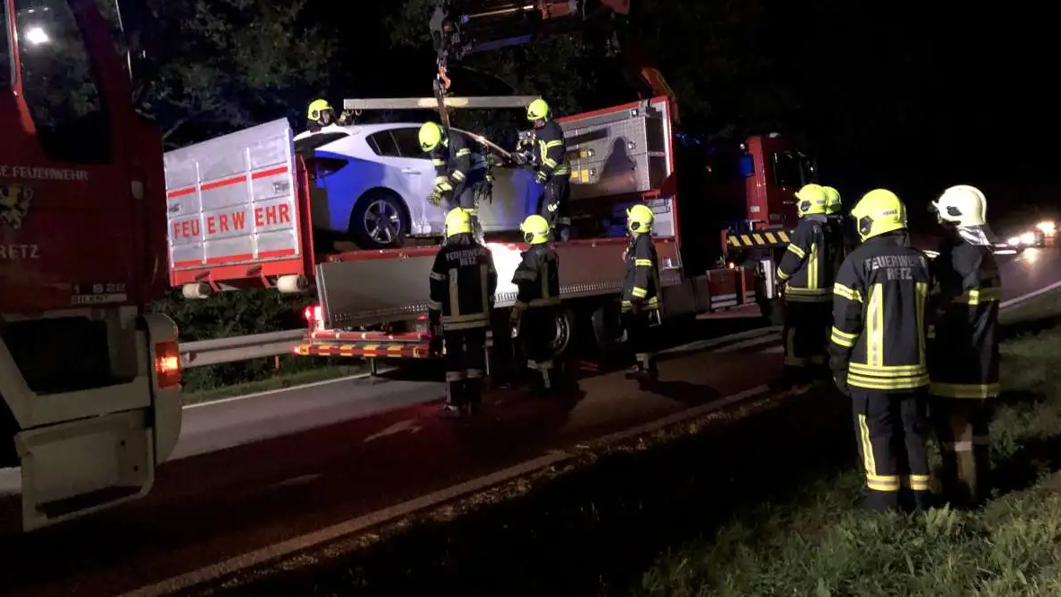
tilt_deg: +1.5
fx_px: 872
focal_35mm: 31
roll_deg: +1.9
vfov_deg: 37.7
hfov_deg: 62.6
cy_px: 272
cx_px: 537
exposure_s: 1/5
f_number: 1.8
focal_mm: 4
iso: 100
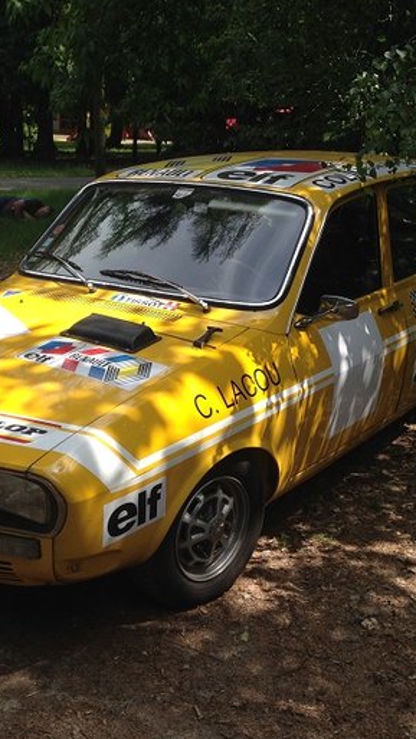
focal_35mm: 49
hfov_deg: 24.4
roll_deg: -1.7
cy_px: 376
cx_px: 200
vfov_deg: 42.1
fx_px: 961
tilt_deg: -16.5
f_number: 2.4
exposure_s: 1/653
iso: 50
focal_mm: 4.12
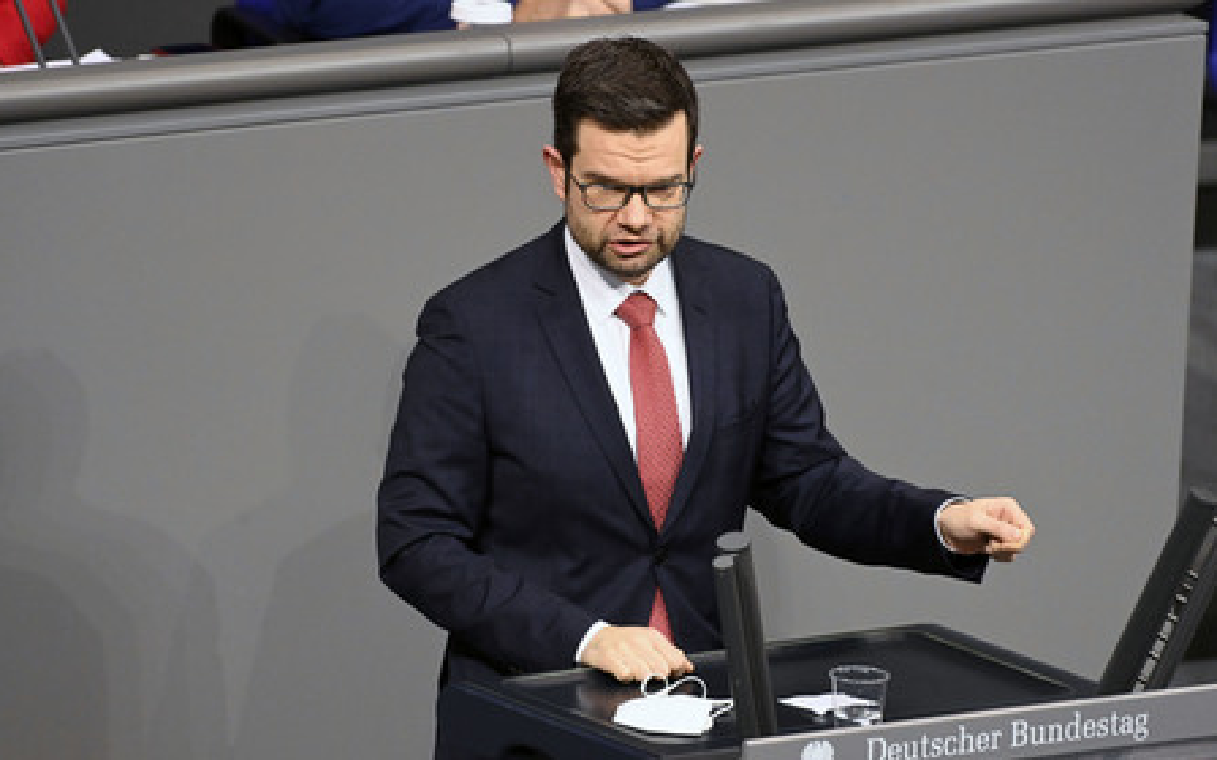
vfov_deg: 3.2
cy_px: 385
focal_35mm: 410
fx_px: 13599
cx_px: 607
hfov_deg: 5.1
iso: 8000
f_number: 5.6
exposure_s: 1/250
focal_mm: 400
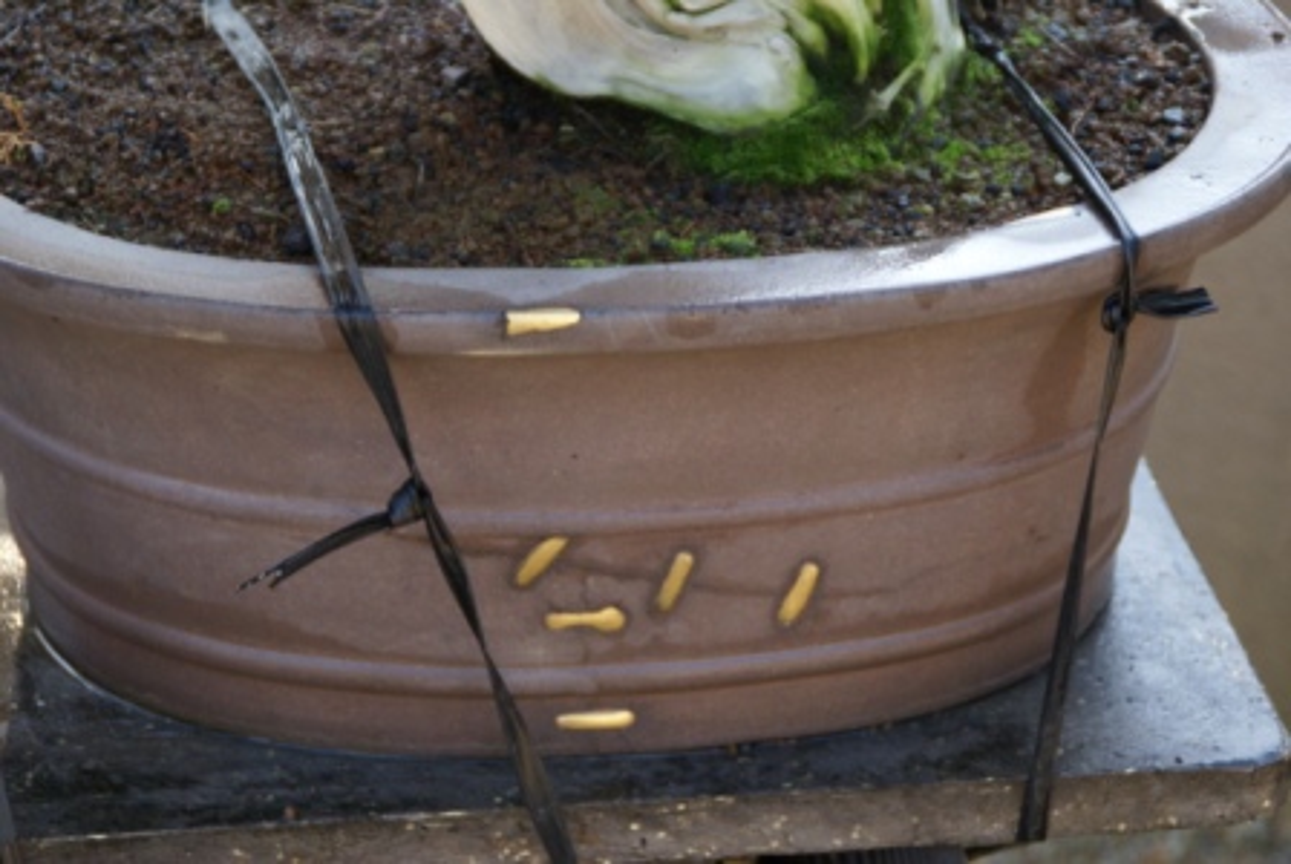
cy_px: 432
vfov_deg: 11.5
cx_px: 646
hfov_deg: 17.0
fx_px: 4309
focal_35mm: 120
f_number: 5.6
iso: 250
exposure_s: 1/125
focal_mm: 80
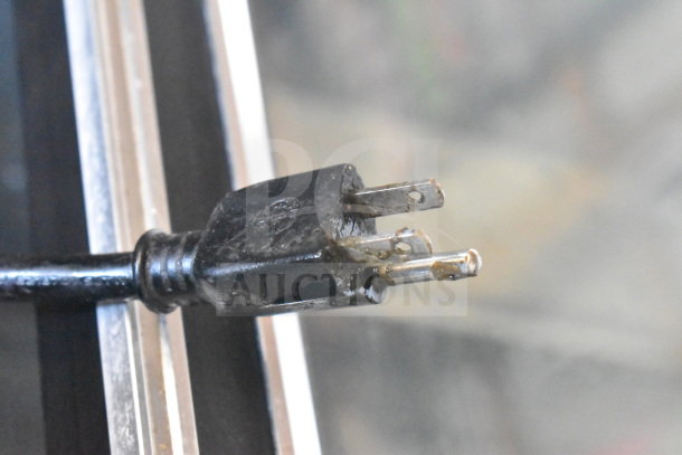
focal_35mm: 82
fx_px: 1563
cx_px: 341
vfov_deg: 16.6
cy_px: 228
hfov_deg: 24.6
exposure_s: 1/100
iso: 18000
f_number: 5.6
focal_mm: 55
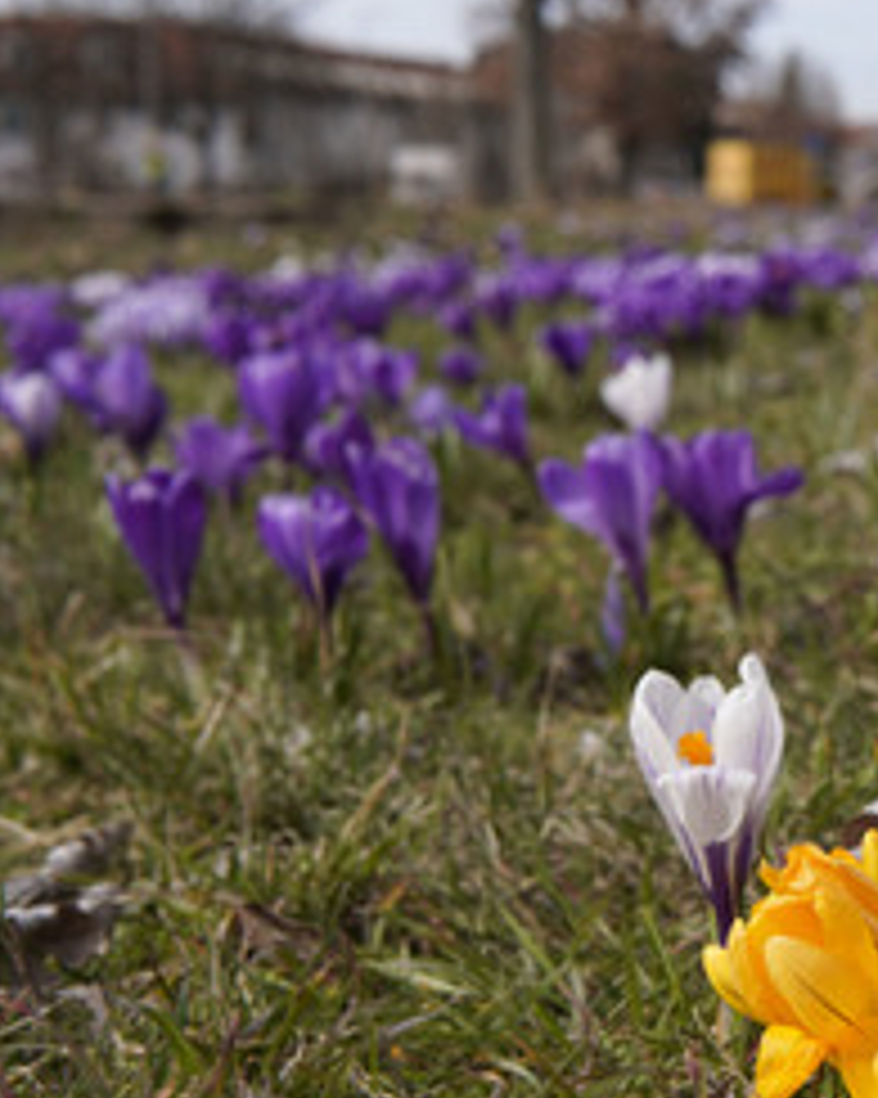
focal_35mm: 78
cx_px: 939
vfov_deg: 24.4
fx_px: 2535
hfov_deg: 18.9
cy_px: 477
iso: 100
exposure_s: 1/320
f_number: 7.1
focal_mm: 30
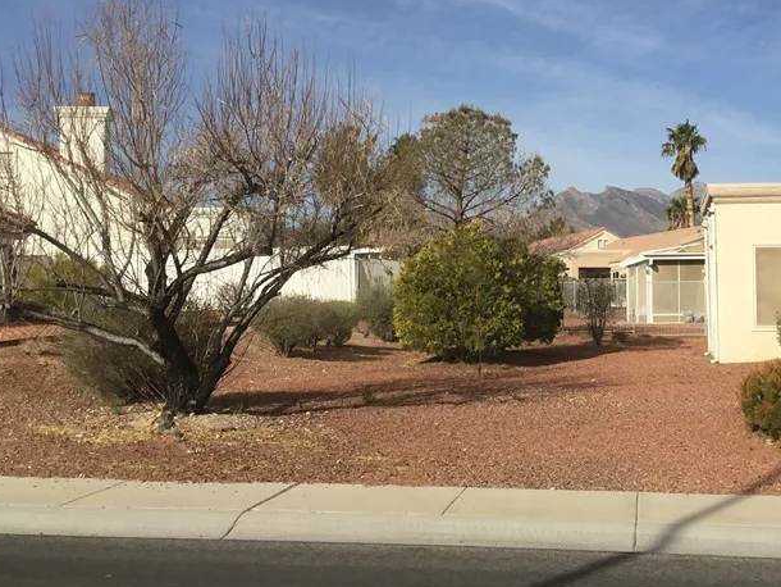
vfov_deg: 28.0
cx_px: 516
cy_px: 244
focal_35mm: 52
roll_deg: +0.6
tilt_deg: +2.8
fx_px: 1174
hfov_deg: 36.5
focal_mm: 3.3
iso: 25
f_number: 2.4
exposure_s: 1/2092
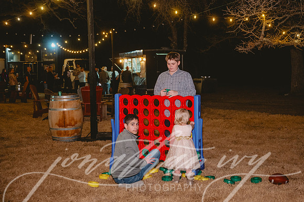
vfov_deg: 25.7
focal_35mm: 53
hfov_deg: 37.8
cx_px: 166
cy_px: 101
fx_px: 443
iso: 2000
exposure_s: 1/80
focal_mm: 48
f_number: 2.8
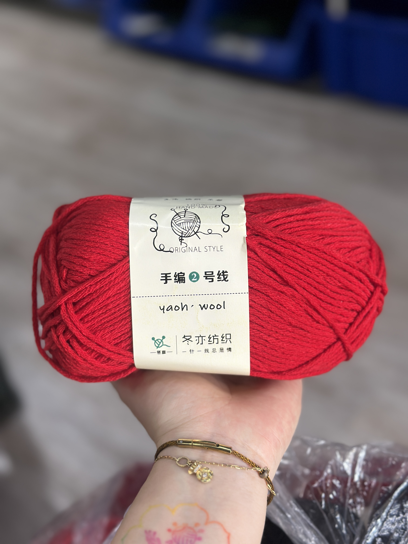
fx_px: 754
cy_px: 272
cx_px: 204
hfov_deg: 30.3
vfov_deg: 39.7
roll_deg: +10.3
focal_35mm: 48
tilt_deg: -36.0
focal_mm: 6.86
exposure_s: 1/75
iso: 125
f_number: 1.78
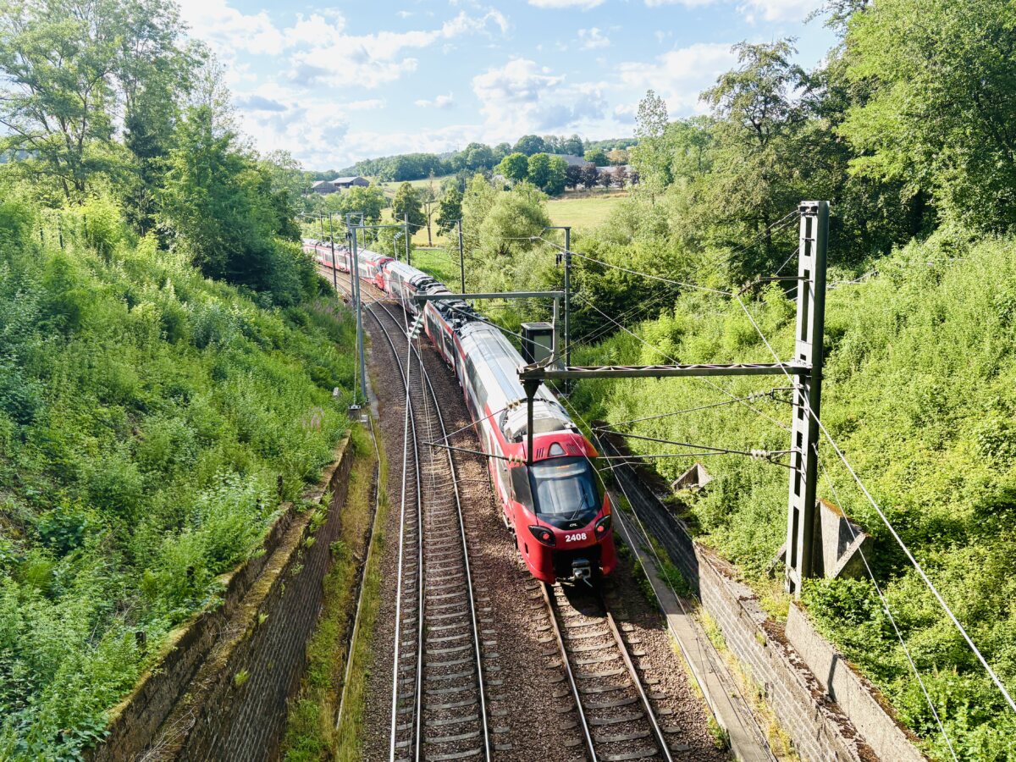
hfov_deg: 67.3
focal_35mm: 26
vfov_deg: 53.1
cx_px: 508
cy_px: 381
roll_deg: -0.4
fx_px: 763
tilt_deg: -13.1
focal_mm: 5.96
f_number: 1.6
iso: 64
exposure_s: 1/1706
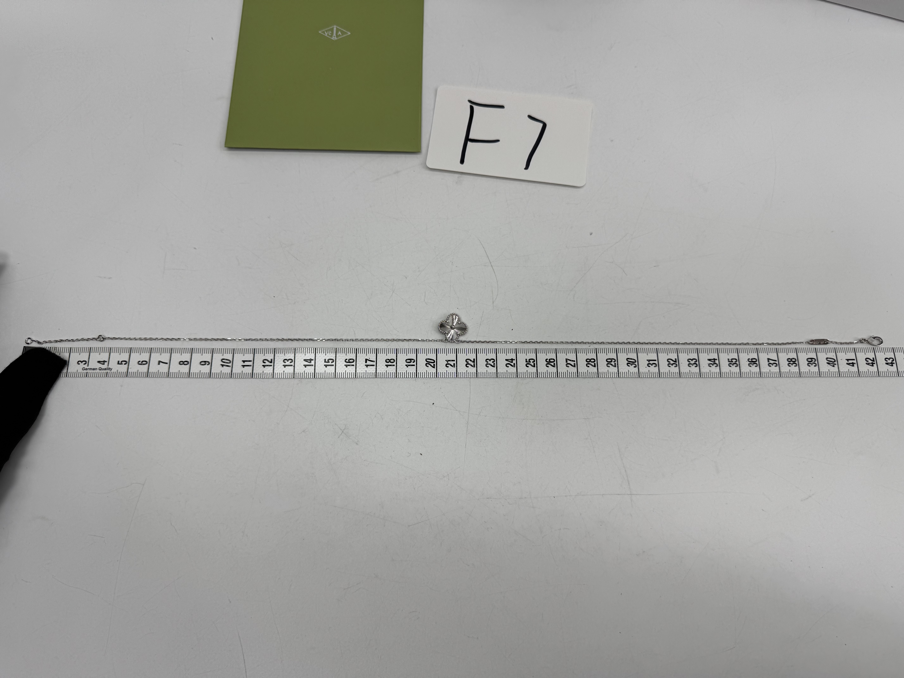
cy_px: 339
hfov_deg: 71.6
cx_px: 452
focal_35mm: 24
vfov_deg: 56.8
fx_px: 627
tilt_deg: -73.8
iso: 80
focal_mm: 6.76
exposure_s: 1/1395
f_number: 1.78
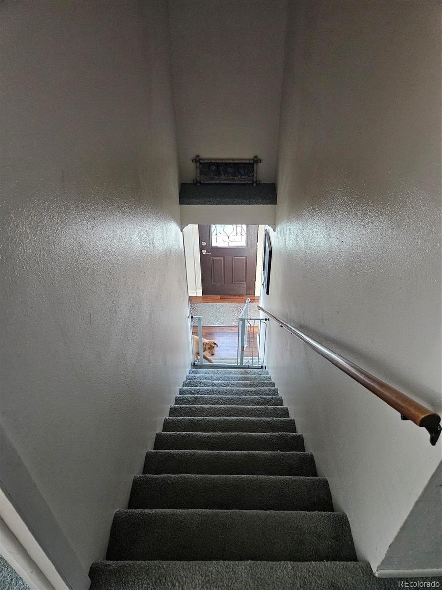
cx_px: 221
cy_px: 295
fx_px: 392
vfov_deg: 73.9
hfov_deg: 58.9
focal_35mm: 23
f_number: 1.8
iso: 640
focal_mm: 5.4
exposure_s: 1/60
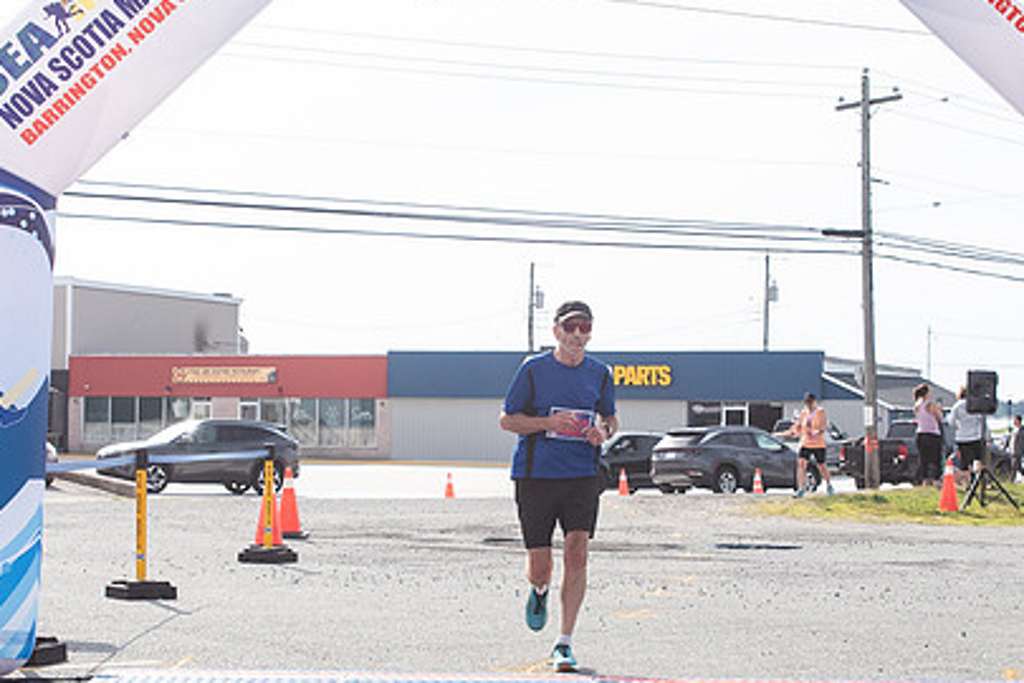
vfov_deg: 16.9
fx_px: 2304
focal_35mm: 81
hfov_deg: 25.1
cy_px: 368
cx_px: 520
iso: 800
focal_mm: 32
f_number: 4
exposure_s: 1/3200
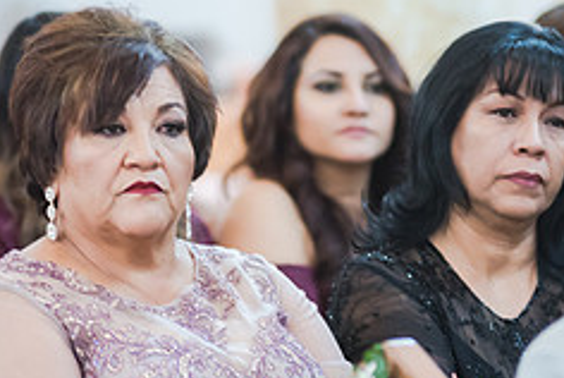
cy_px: 207
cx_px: 327
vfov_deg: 2.8
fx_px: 7702
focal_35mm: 491
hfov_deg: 4.2
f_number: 2.8
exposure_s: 1/100
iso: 1600
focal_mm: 200
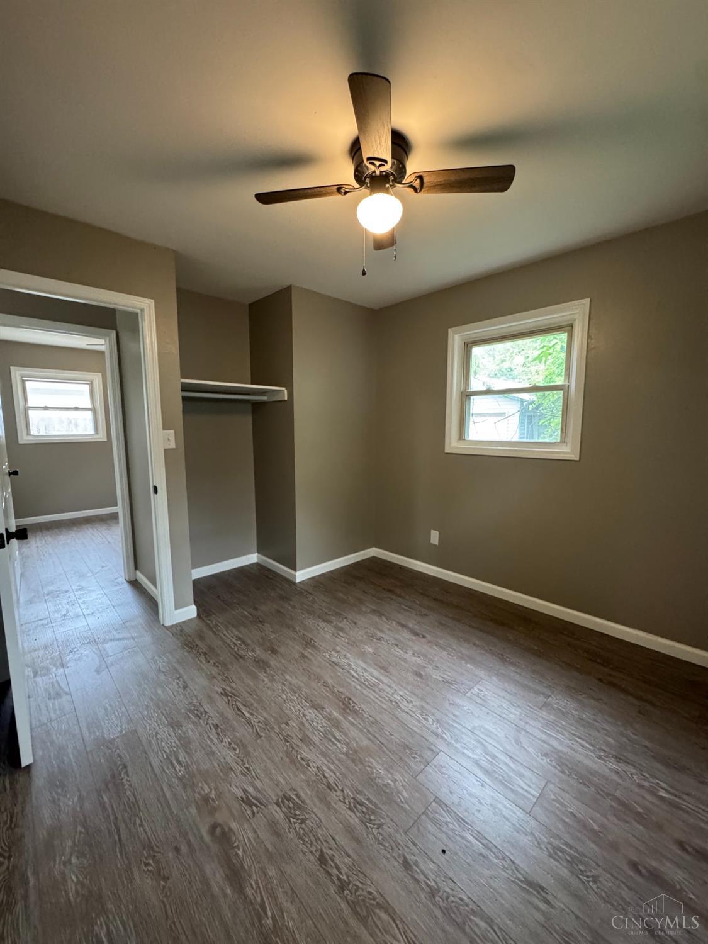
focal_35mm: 14
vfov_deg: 102.1
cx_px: 354
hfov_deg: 85.7
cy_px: 472
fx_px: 382
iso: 640
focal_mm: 2.22
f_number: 2.2
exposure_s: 1/60
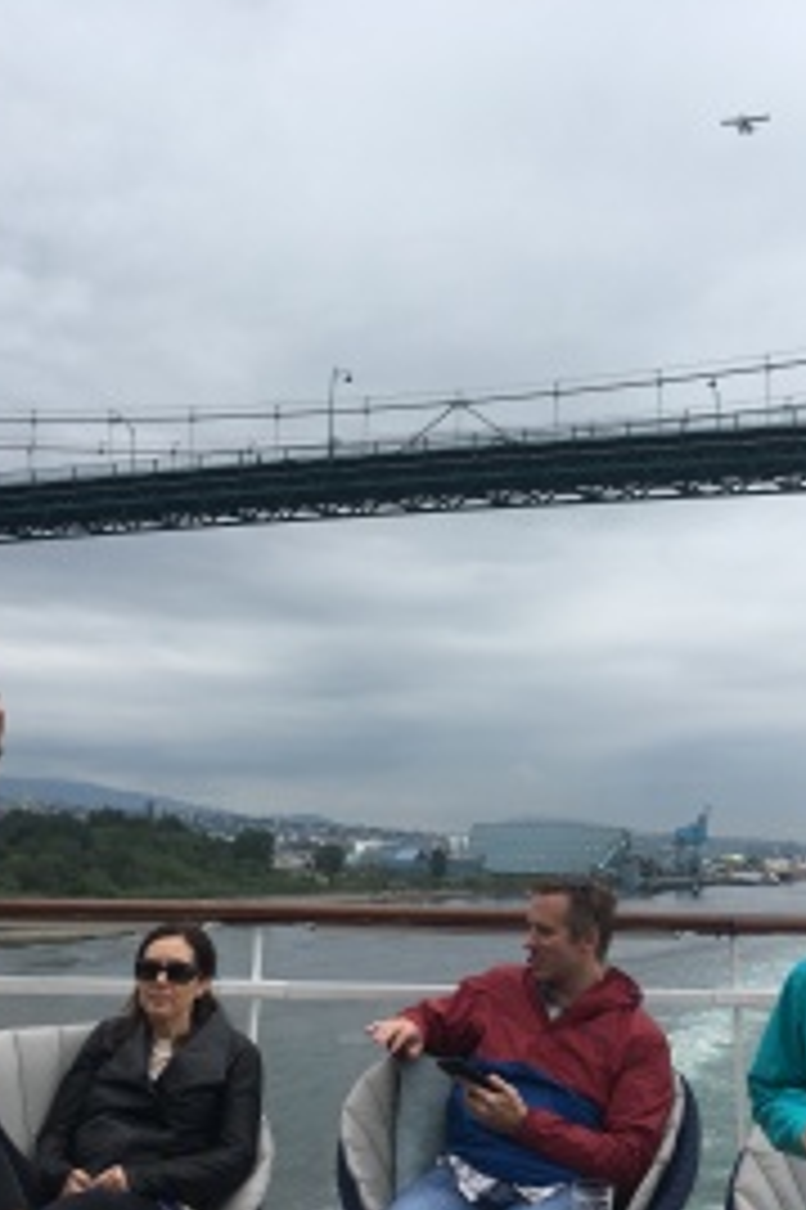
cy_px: 607
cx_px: 468
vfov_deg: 47.4
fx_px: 1379
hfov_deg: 32.5
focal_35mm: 41
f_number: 2.2
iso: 25
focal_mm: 4.15
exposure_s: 1/506
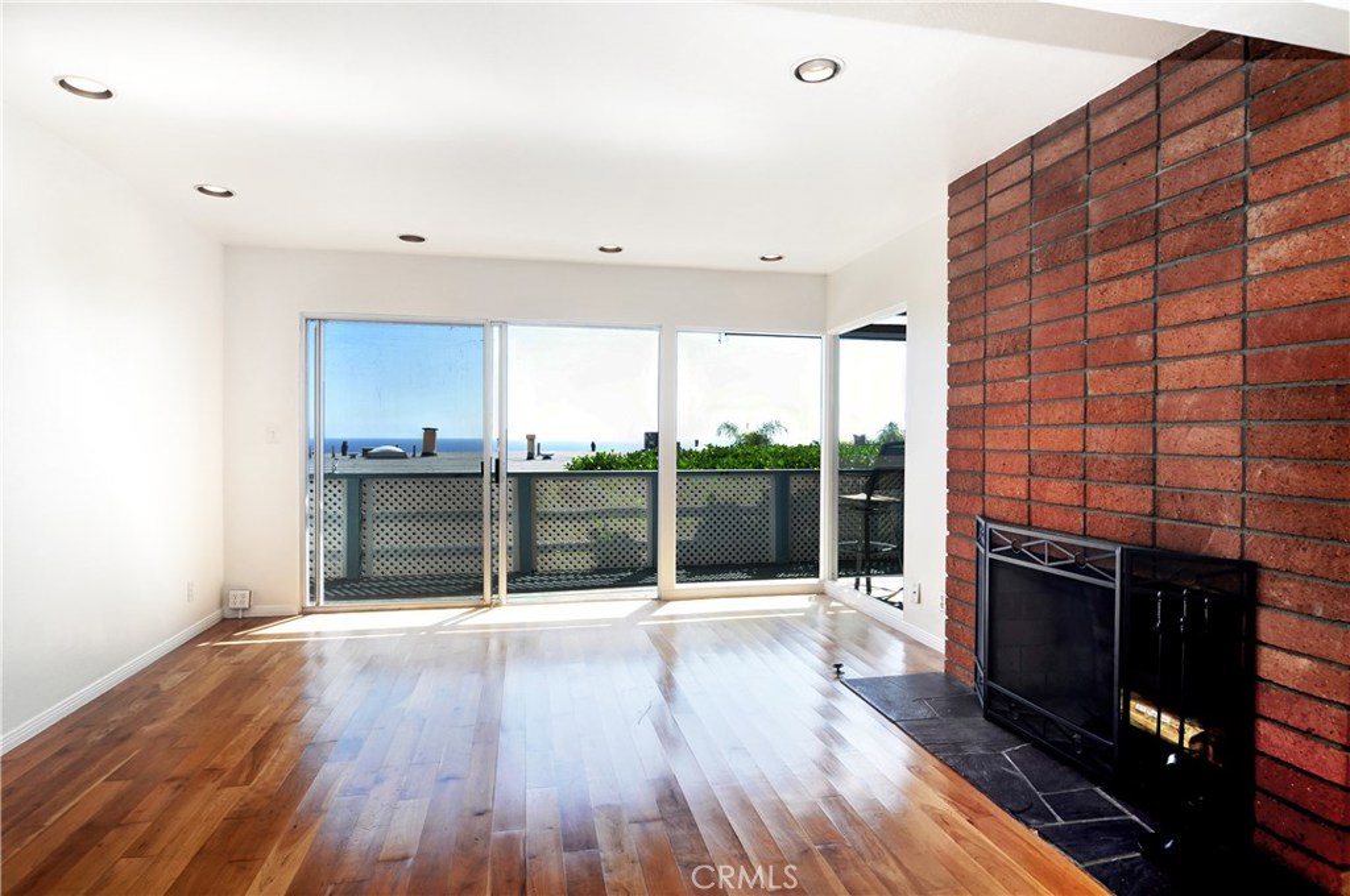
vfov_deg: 67.2
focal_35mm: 18
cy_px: 448
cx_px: 675
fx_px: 674
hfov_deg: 90.1
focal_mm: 12
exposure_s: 1/200
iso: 200
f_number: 7.1
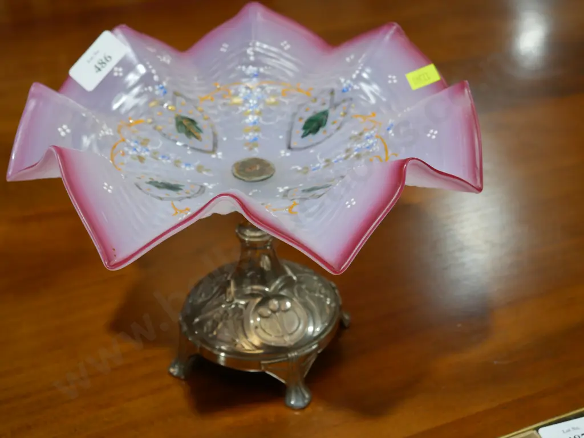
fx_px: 844
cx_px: 292
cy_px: 219
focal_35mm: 50
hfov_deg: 38.2
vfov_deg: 29.1
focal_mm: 25
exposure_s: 1/60
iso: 400
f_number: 5.3
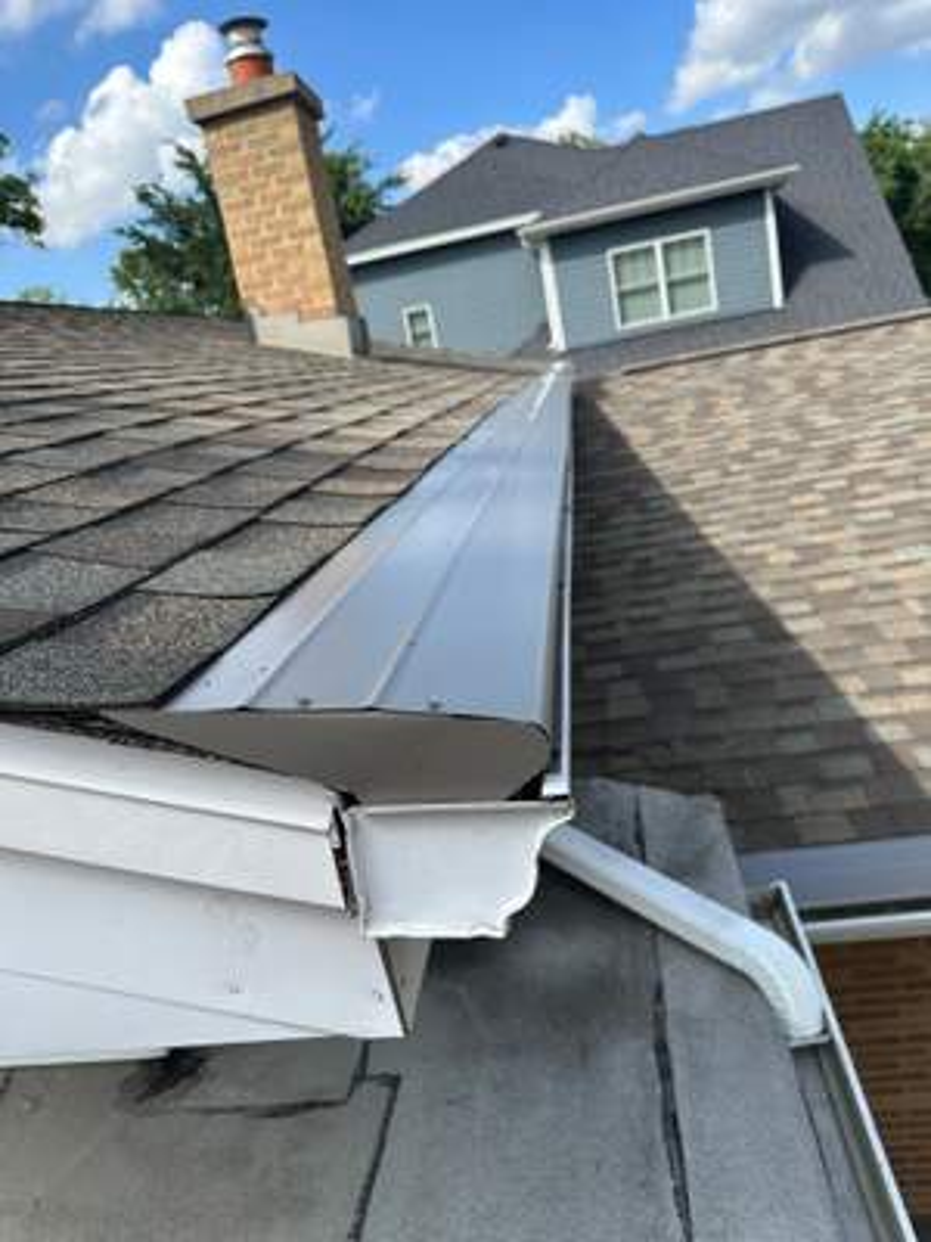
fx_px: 861
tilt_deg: -14.9
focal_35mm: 24
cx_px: 466
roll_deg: +10.8
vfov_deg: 71.6
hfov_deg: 56.8
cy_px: 621
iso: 80
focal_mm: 6.86
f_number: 1.78
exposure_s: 1/2070
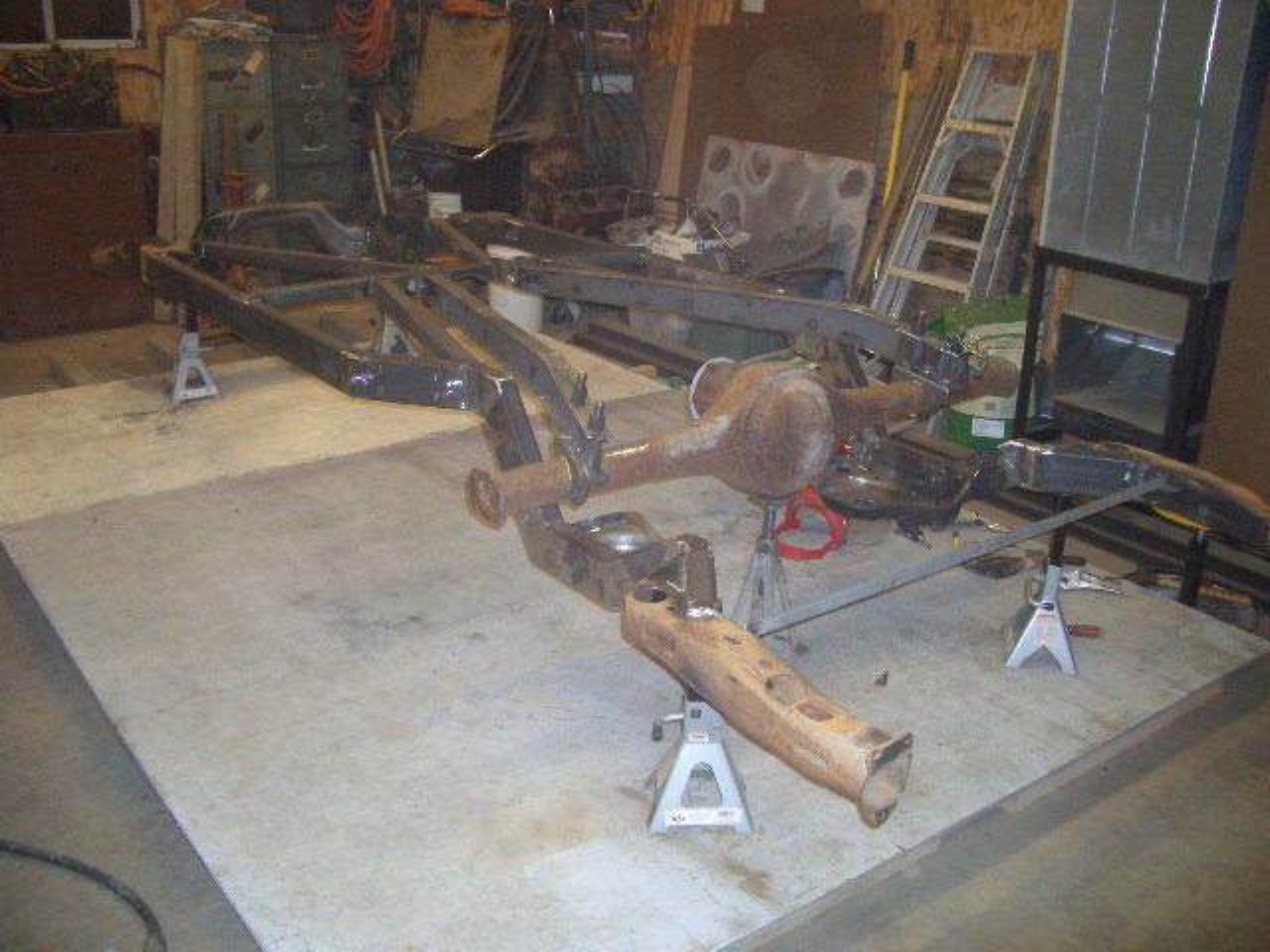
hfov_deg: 52.6
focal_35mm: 35
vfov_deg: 40.7
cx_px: 635
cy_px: 476
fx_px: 1284
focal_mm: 5.8
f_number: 2.6
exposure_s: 1/60
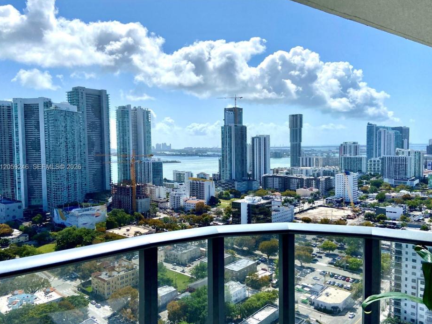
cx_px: 218
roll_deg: +0.3
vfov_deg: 51.3
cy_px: 167
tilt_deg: -3.0
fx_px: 337
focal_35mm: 27
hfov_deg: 65.3
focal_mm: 4.25
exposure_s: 1/7692
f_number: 1.8
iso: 32
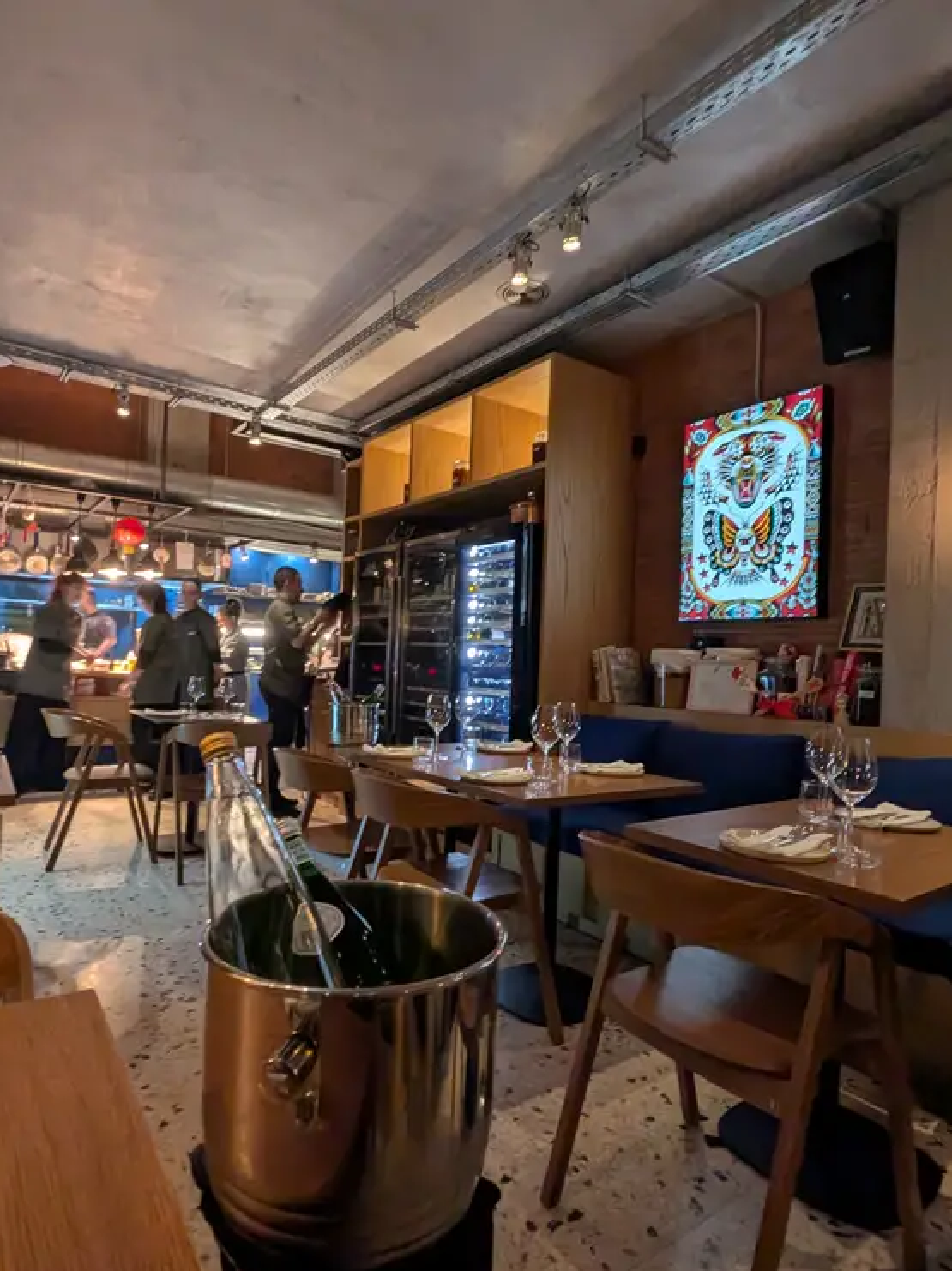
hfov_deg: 71.4
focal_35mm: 18
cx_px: 439
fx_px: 661
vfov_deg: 87.7
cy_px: 660
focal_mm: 1.95
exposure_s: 1/23.5
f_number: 2.2
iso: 325
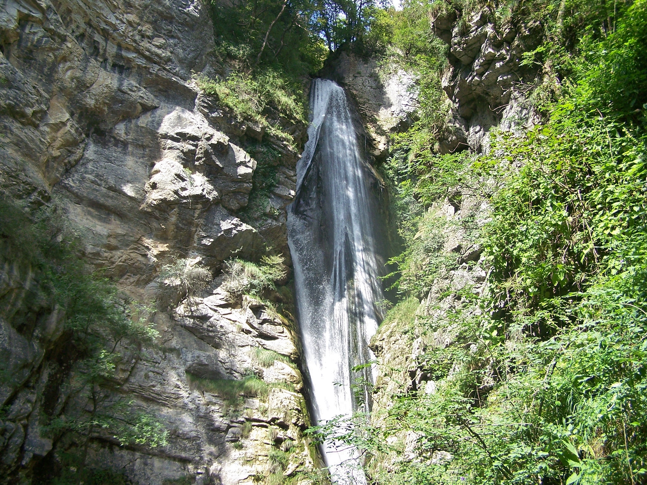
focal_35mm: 38
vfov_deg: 37.7
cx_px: 324
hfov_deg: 49.0
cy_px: 242
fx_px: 710
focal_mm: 6.3
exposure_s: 1/250
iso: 80
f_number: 2.8
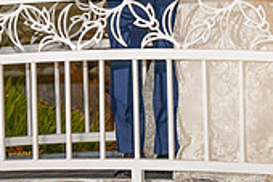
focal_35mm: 195
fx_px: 1477
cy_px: -97
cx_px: 191
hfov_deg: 10.5
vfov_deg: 6.9
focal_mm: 57
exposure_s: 1/200
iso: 1600
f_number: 4
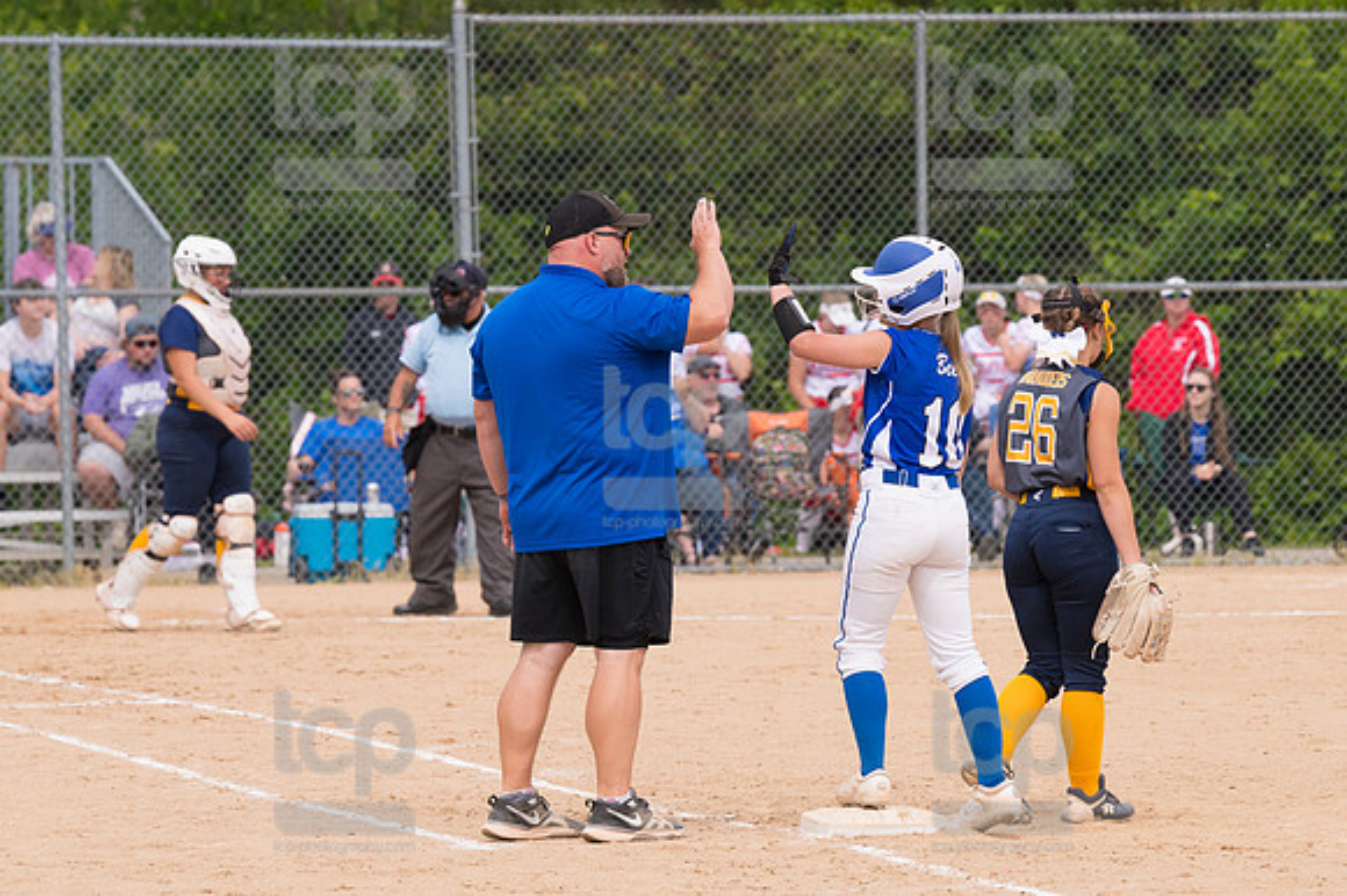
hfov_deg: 7.4
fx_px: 10358
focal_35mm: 277
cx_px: 674
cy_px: 448
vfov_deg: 5.0
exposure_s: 1/1600
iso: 320
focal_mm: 185
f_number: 5.6
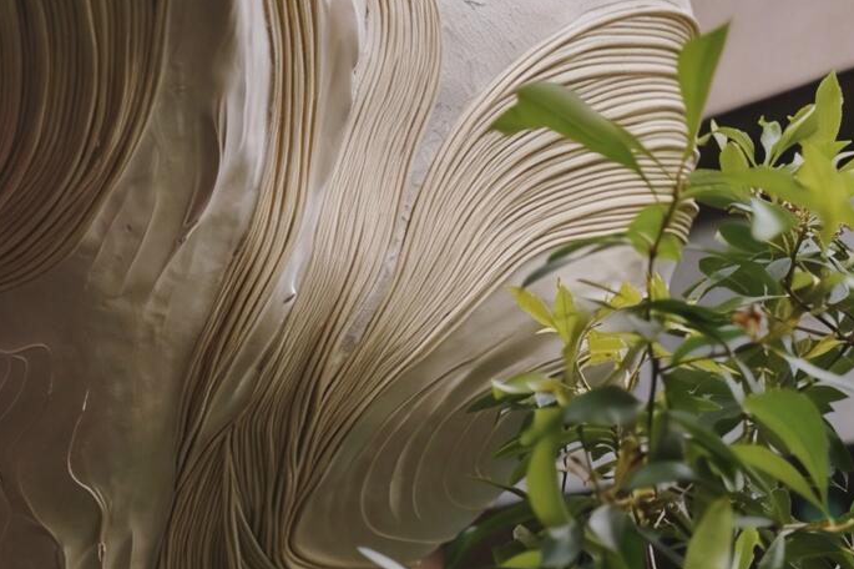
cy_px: 644
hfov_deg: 14.5
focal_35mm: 142
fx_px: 3367
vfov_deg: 9.5
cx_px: 367
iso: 320
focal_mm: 60
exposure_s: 1/80
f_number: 4
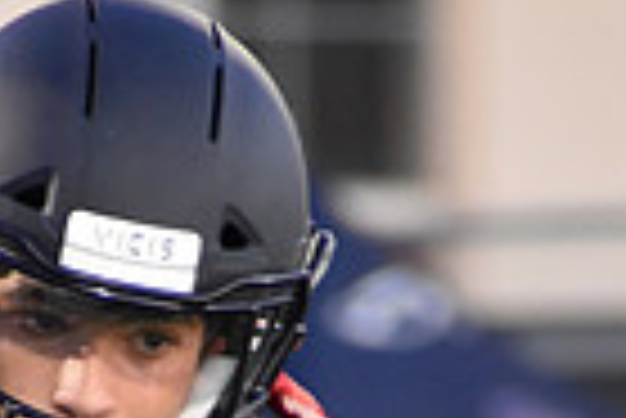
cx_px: 7
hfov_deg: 1.1
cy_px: 1146
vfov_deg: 0.7
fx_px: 32707
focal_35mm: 1879
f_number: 6.3
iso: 3200
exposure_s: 1/80
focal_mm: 300
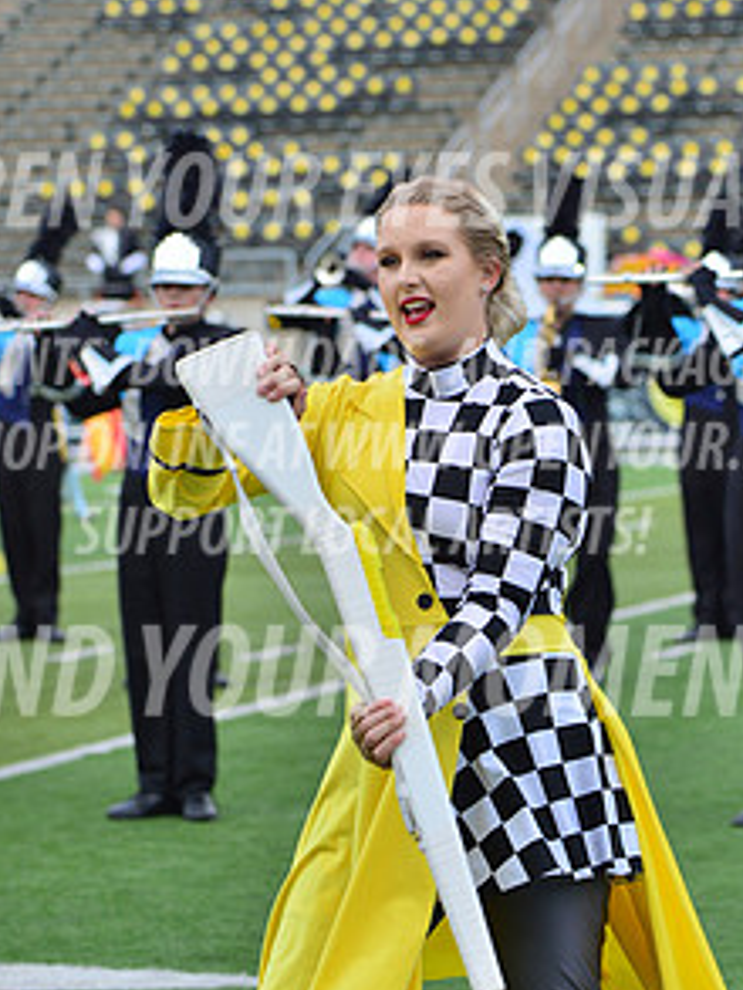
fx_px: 5062
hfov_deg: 8.4
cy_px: 439
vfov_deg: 11.2
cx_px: 363
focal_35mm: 177
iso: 200
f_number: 5.6
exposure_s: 1/800
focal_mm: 120
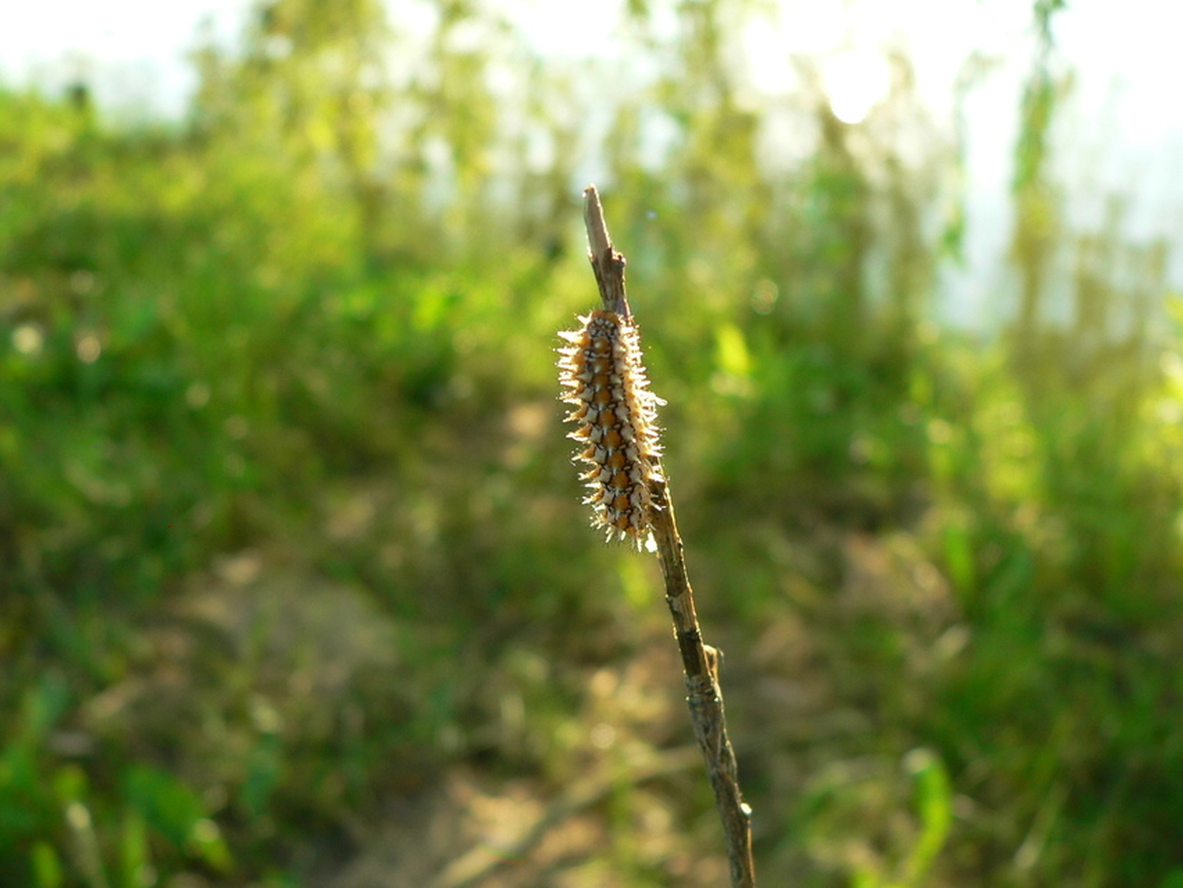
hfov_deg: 51.3
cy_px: 444
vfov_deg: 39.7
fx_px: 1230
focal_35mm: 36
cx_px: 592
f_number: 3.3
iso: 80
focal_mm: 6
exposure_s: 1/125
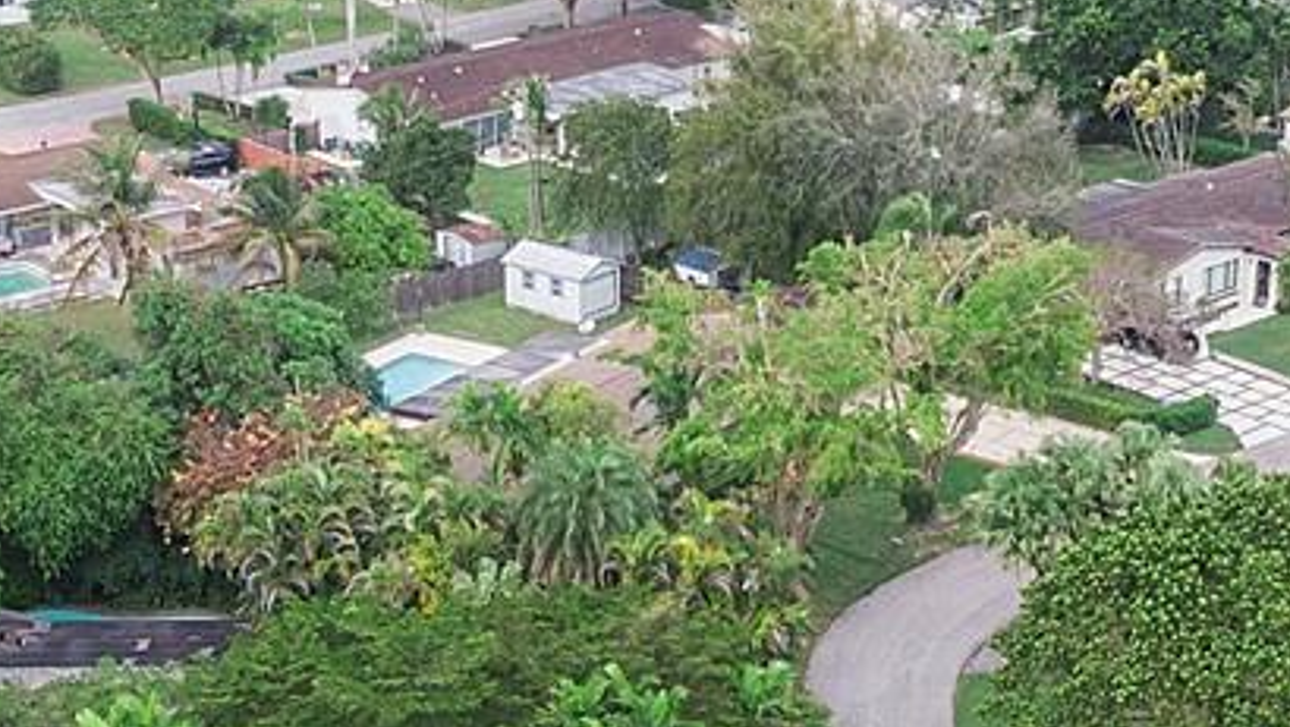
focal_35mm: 102
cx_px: 856
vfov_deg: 11.8
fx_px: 3490
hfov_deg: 20.9
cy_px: 656
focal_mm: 4.39
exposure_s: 1/320
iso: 100
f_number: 2.8
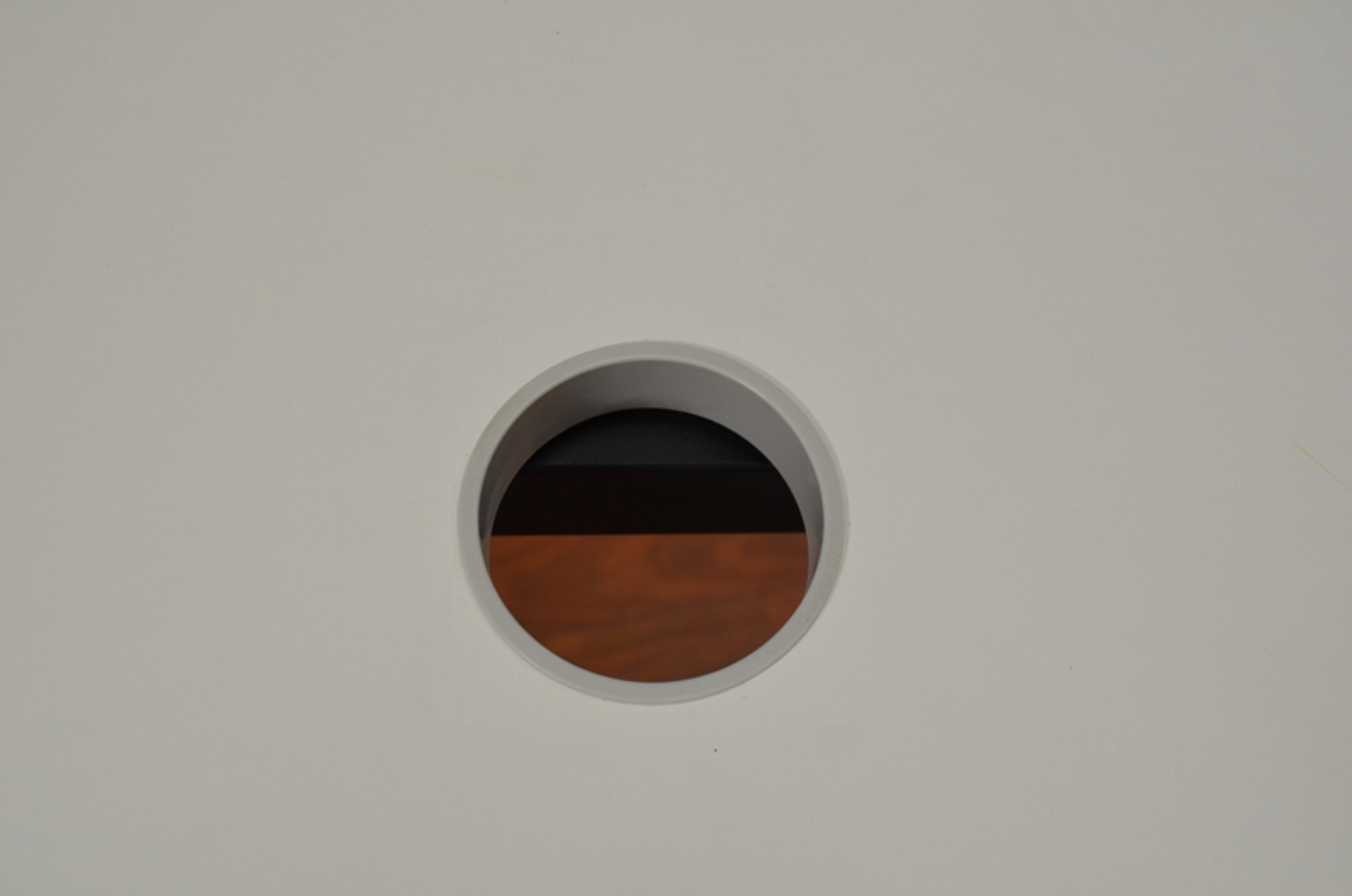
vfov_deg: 31.8
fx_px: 1574
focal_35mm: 42
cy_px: 448
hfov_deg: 46.5
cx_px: 676
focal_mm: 28
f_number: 5.6
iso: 360
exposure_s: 1/60
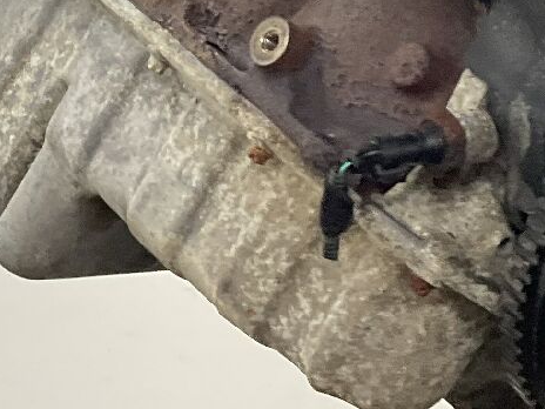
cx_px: 312
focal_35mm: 120
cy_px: -249
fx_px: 1889
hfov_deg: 16.4
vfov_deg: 11.7
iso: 50
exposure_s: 1/50
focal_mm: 3
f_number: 1.8
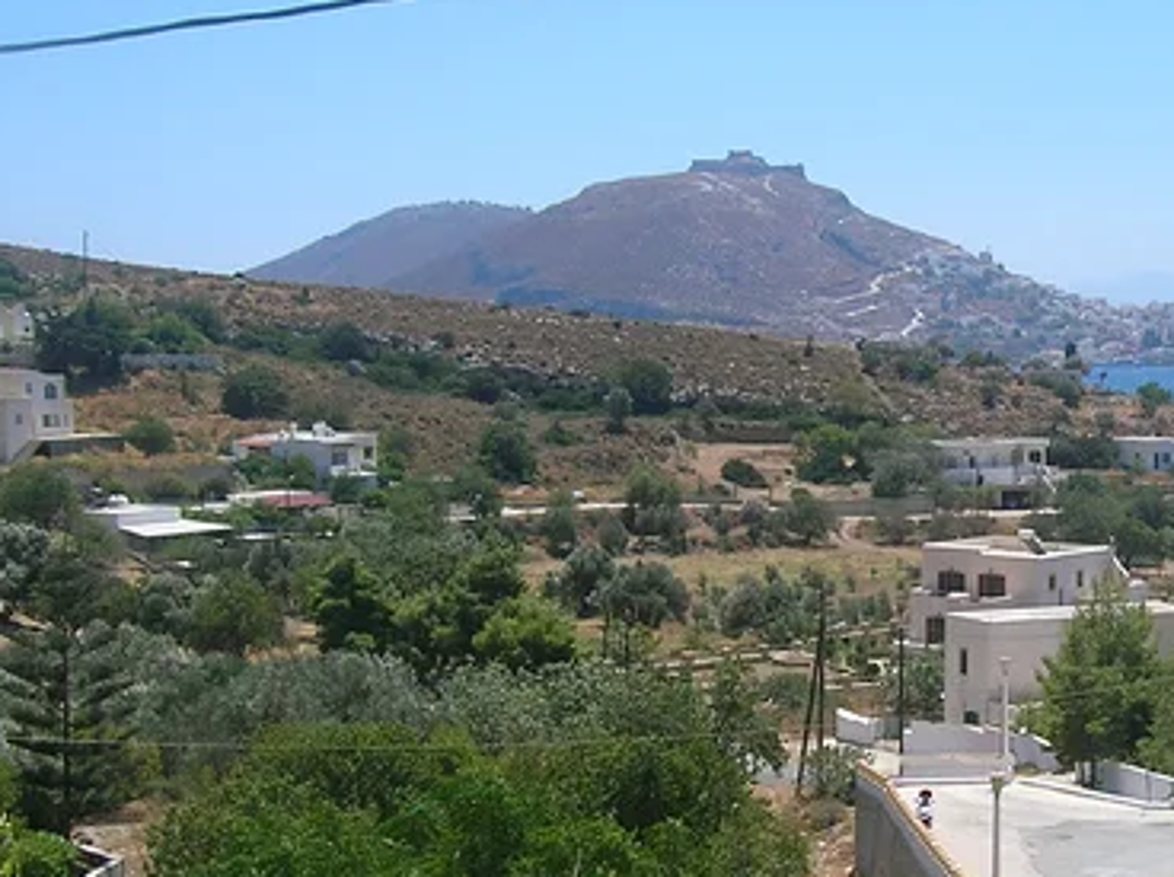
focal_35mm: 74
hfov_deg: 25.6
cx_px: 1030
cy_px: 528
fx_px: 2506
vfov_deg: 19.8
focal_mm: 5.7
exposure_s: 1/497
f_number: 4.9
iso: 50
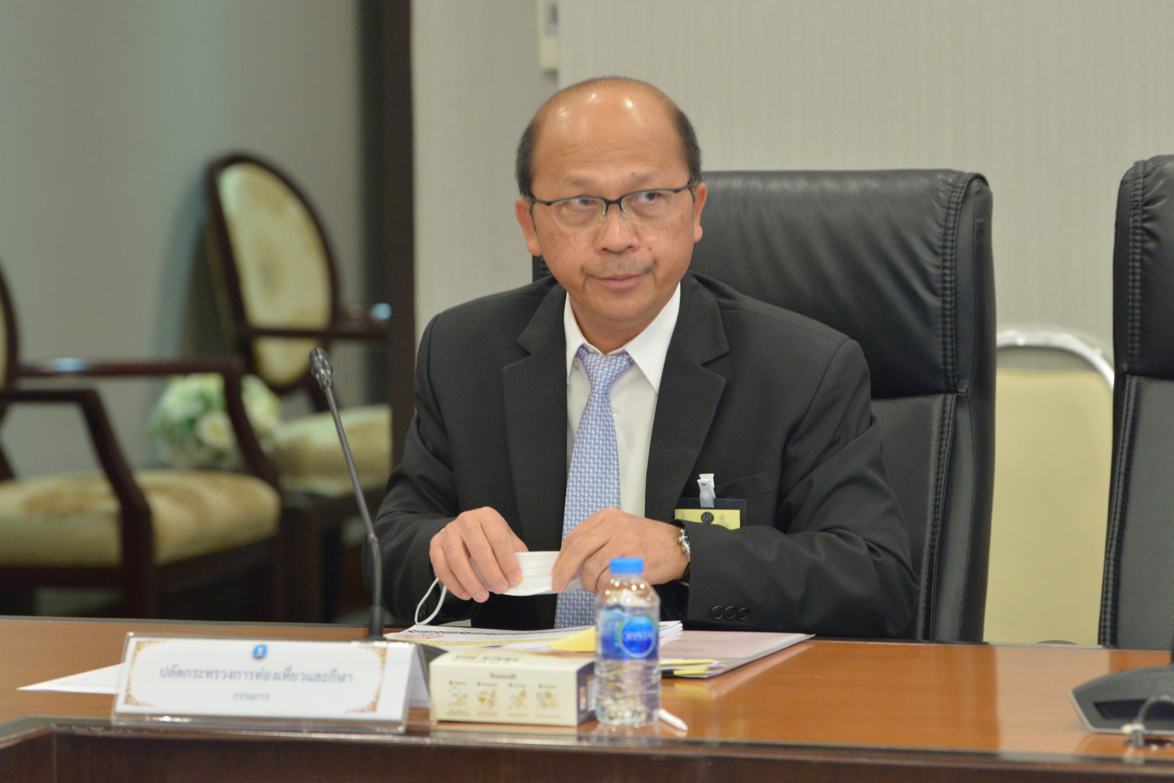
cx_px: 587
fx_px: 4402
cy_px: 392
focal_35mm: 135
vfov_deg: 10.2
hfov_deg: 15.2
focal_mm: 135
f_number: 4
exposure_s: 1/125
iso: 3200
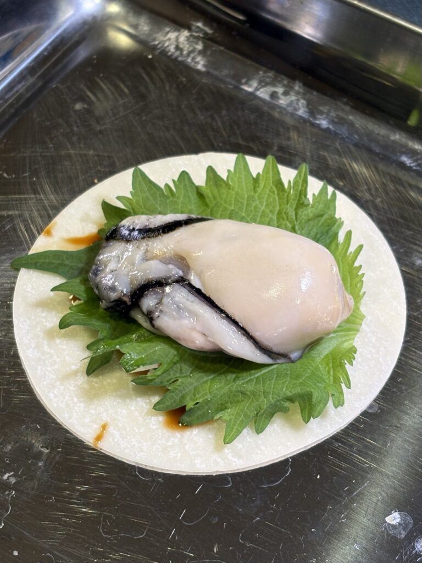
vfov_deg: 36.8
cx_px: 211
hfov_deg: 28.0
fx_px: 845
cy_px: 282
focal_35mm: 52
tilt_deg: -53.2
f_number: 1.6
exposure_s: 1/53
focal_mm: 5.96
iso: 32
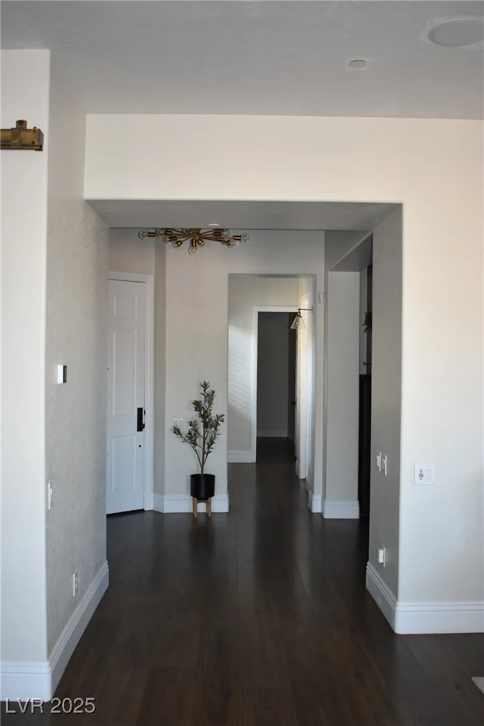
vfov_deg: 53.1
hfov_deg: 36.9
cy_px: 363
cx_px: 242
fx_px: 725
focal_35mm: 36
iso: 900
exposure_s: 1/60
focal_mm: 24
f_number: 3.8
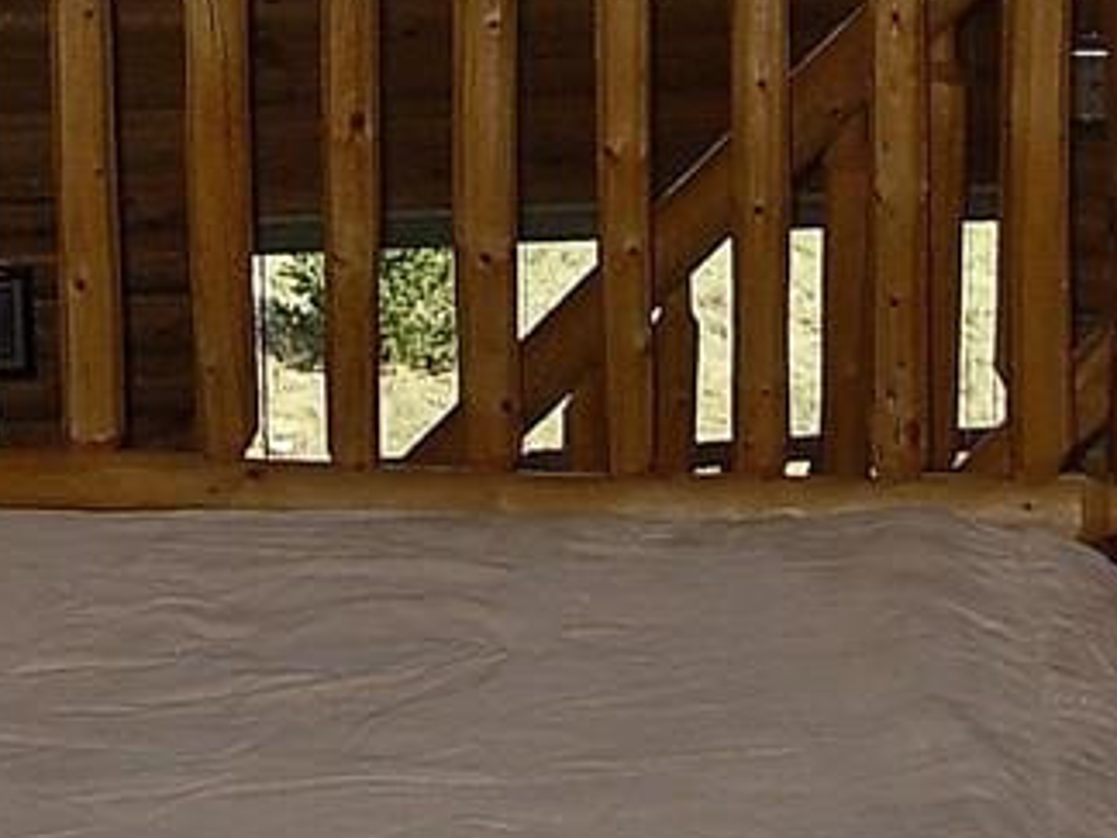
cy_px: -134
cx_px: 507
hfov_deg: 16.4
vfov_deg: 12.1
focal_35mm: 120
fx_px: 3872
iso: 79
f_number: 2.9
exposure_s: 1/542
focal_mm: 6.3
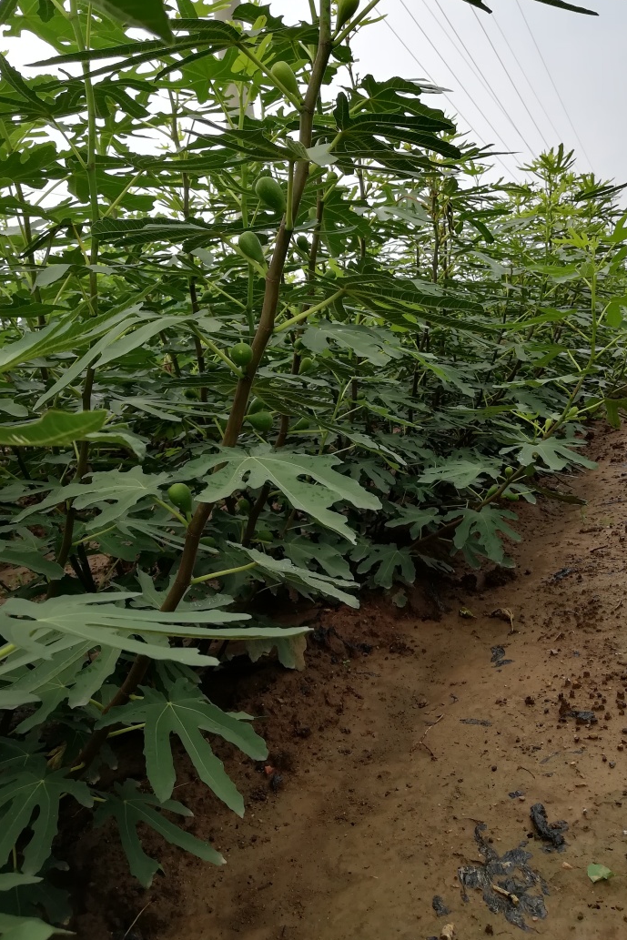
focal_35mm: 29
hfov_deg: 44.9
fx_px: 757
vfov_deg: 63.6
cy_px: 461
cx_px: 346
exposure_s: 1/668
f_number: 1.8
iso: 50
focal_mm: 3.83
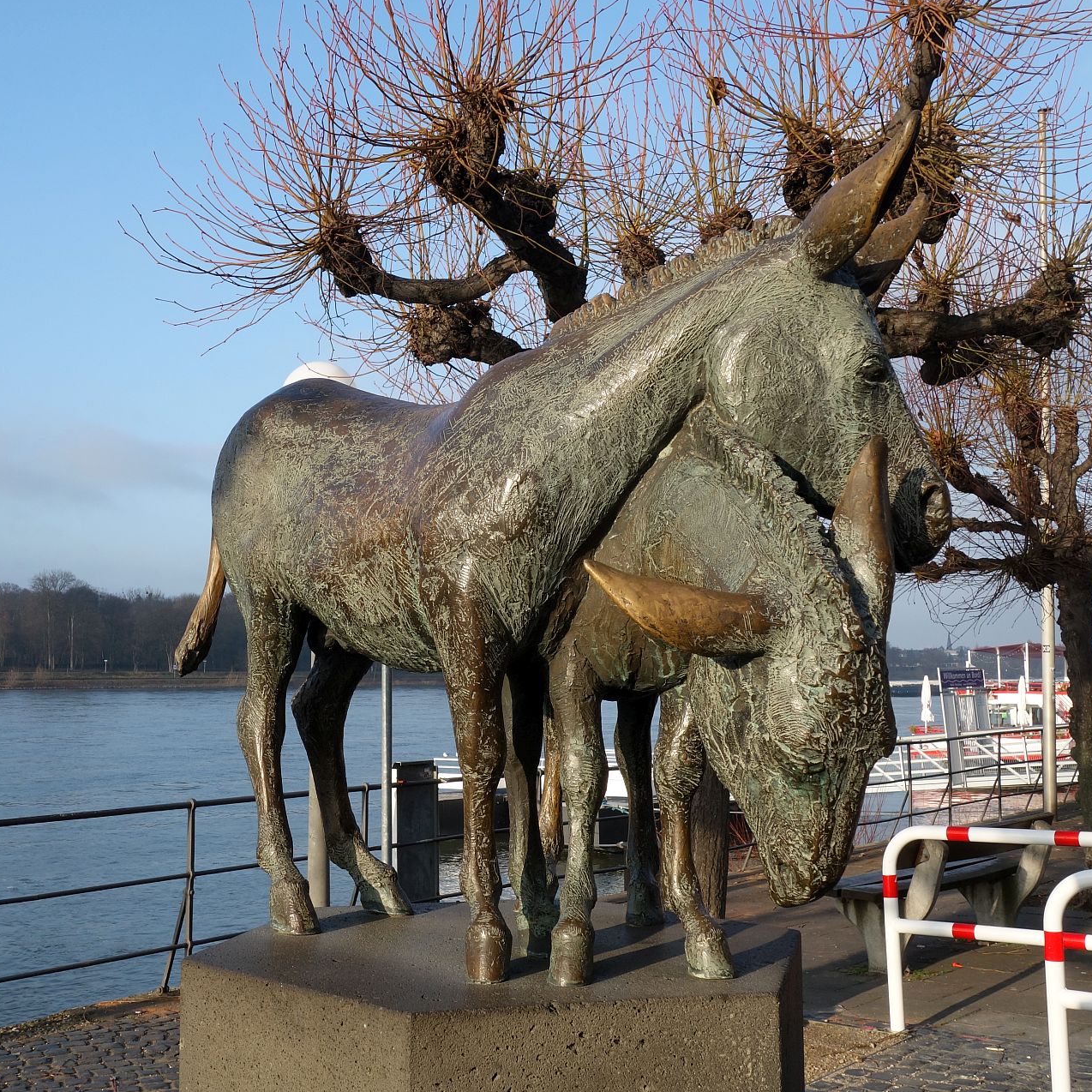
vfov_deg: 40.9
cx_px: 457
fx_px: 1463
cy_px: 544
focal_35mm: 41
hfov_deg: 40.8
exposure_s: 1/125
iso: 125
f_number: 8
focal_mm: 12.03
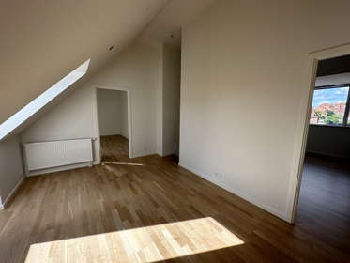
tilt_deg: -7.5
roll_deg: -0.7
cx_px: 175
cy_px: 132
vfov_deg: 85.7
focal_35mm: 14
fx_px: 142
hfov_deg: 102.0
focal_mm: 2.22
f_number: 2.2
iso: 40
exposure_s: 1/259
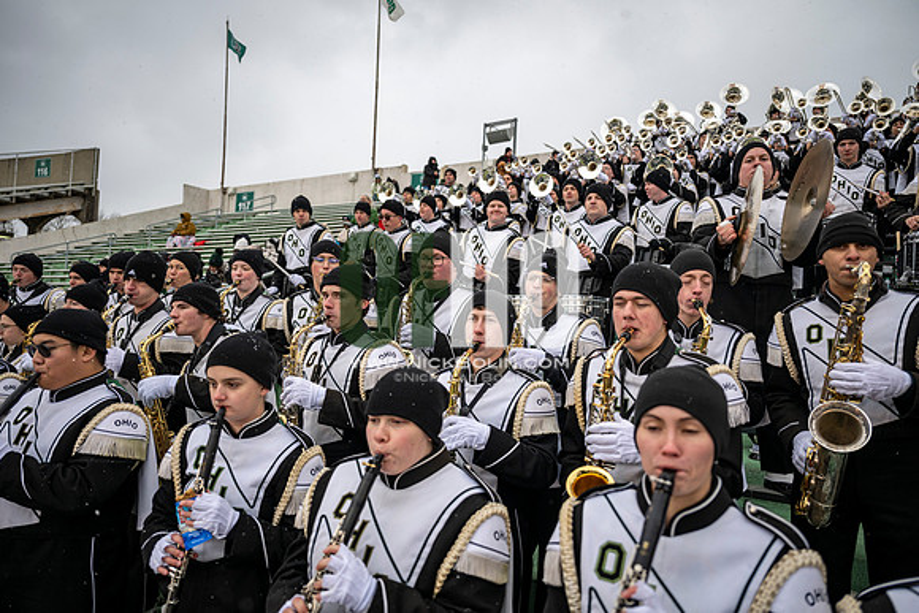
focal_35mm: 24
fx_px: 613
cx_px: 460
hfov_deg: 73.7
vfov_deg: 53.2
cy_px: 306
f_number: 2.8
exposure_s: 1/500
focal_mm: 24
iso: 160
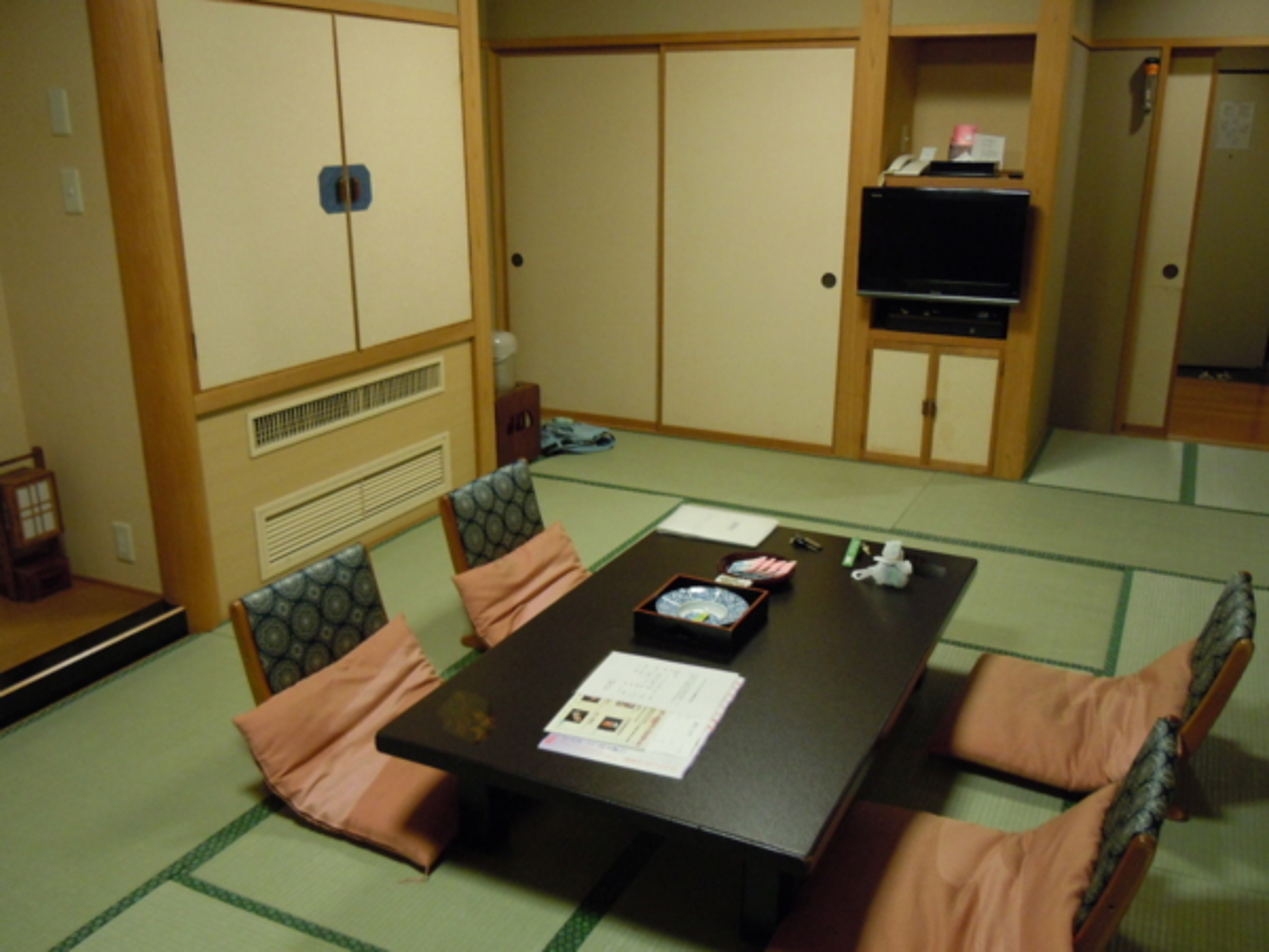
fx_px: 1100
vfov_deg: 46.8
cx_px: 634
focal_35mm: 30
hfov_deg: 60.0
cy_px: 476
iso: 400
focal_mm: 5.4
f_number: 3.5
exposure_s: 1/13
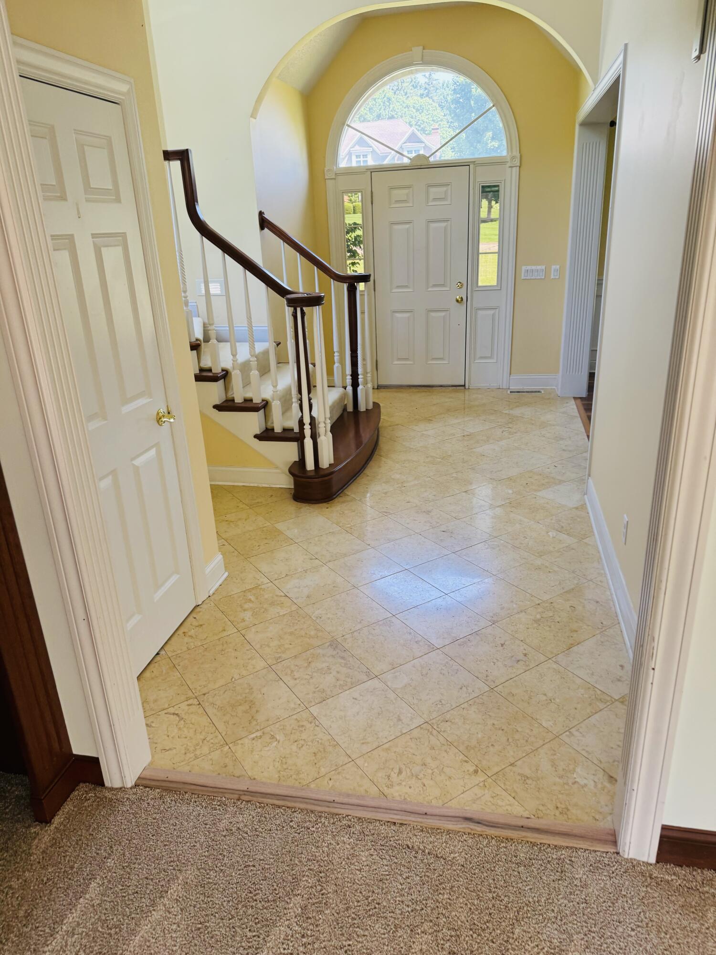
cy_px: 478
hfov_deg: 56.8
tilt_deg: -18.2
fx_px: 662
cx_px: 358
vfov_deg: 71.6
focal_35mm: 24
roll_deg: +4.5
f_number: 1.78
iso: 125
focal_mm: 6.76
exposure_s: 1/120
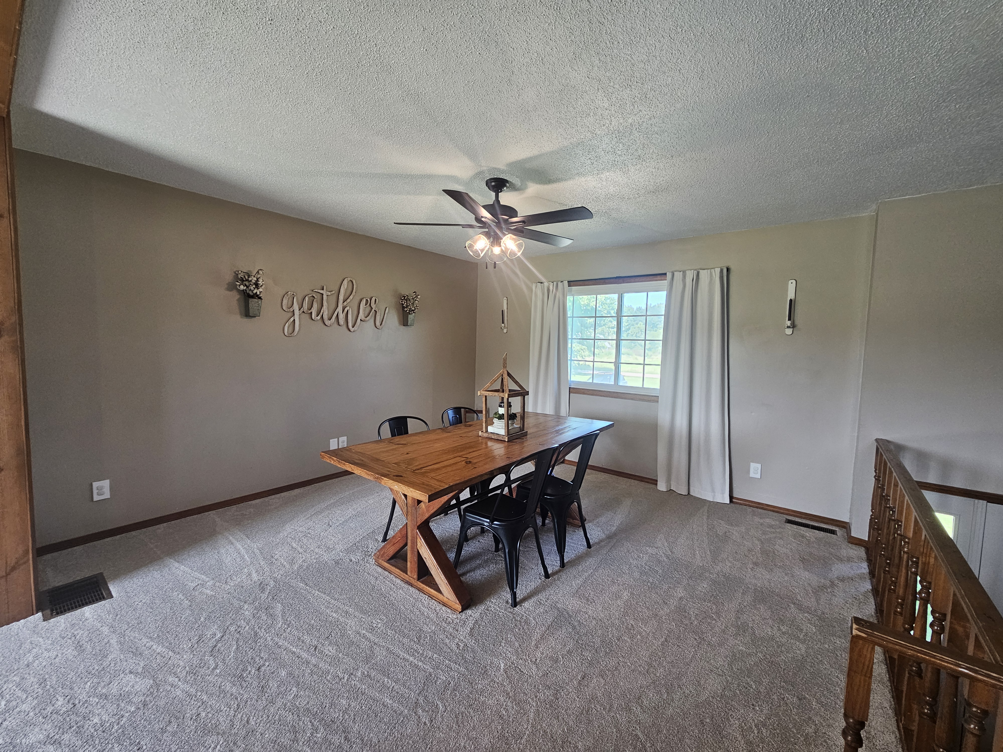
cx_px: 502
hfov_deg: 106.2
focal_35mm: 13
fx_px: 377
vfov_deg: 89.9
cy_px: 376
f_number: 2.2
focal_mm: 2.2
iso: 125
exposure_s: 1/60
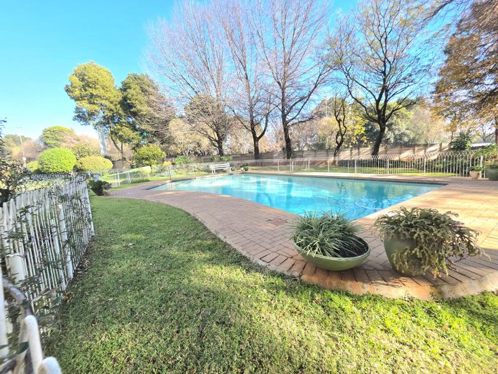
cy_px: 187
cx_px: 249
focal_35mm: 13
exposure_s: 1/500
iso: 40
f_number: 1.9
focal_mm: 2.2
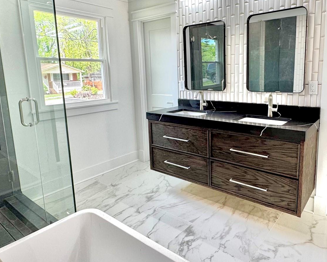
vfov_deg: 56.5
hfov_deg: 67.4
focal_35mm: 25
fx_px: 242
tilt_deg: -8.6
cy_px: 109
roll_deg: +1.2
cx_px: 197
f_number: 2.2
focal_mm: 2.22
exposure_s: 1/120
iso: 125
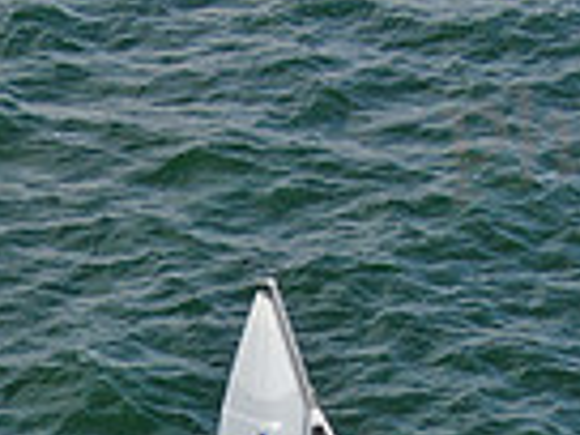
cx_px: 196
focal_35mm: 205
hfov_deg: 9.6
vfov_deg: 7.0
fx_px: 3435
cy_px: 838
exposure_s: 1/640
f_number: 3.8
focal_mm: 8.6
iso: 100
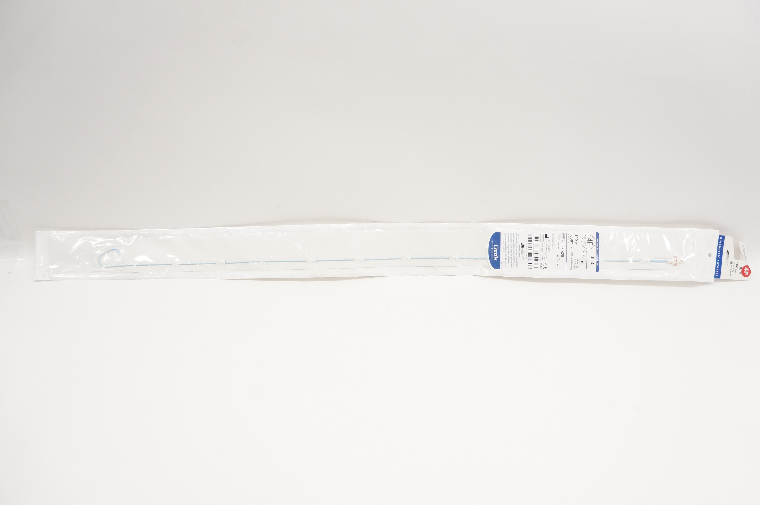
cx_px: 380
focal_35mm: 27
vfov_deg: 47.8
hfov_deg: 67.4
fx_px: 569
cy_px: 252
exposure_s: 1/320
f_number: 5.6
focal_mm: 18
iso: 1600
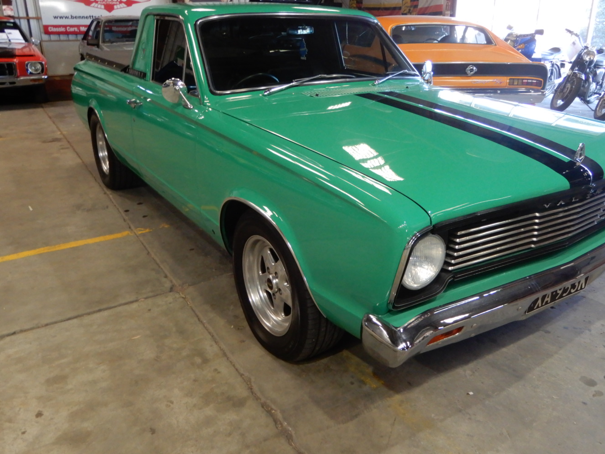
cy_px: 205
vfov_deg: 48.2
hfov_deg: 61.5
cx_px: 336
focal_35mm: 29
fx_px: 507
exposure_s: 1/30
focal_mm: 4.3
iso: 360
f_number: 3.4
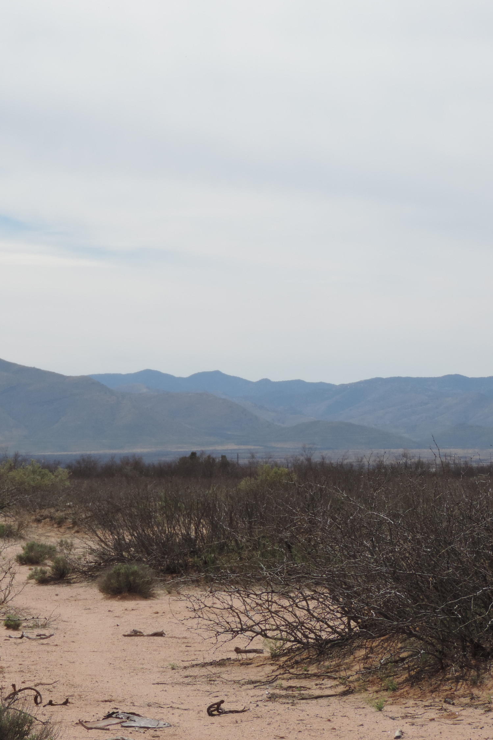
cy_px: 370
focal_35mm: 139
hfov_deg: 9.8
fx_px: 2856
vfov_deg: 14.8
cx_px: 35
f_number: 4.1
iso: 80
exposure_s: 1/1000
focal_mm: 17.8
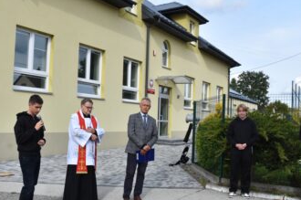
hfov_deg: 58.5
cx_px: 127
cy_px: 115
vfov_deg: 40.9
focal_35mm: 32
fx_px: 267
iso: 200
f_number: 9
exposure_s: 1/320
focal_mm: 18
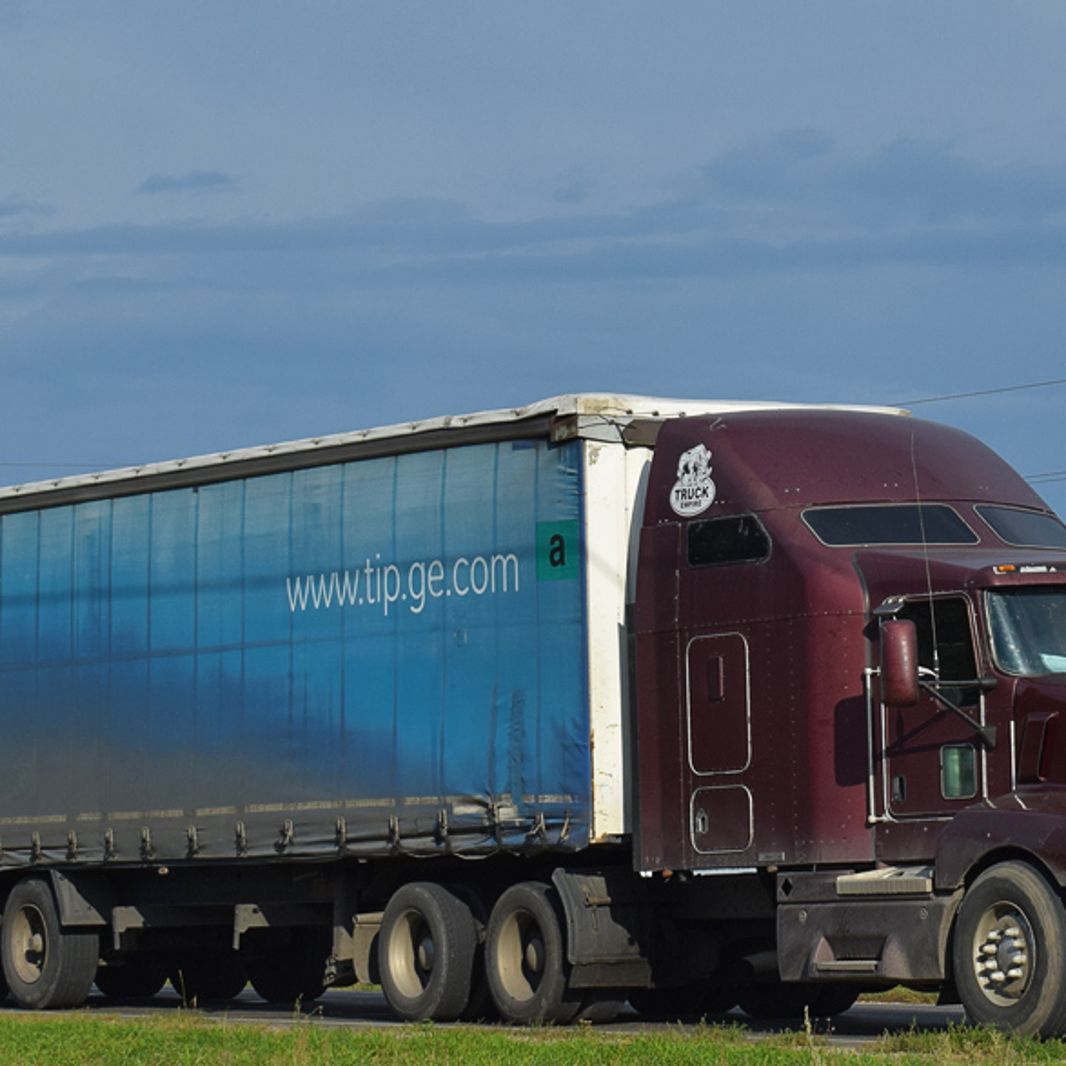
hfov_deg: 13.9
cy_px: 596
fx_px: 4355
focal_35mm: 125
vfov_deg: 14.0
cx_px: 657
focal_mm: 48
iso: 200
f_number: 7.1
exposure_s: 1/1250
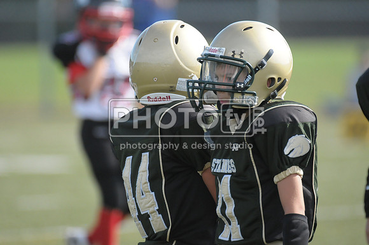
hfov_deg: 3.6
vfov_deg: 2.4
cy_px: 122
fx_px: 5834
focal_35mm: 570
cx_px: 184
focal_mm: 380
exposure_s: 1/4000
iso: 1600
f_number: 4
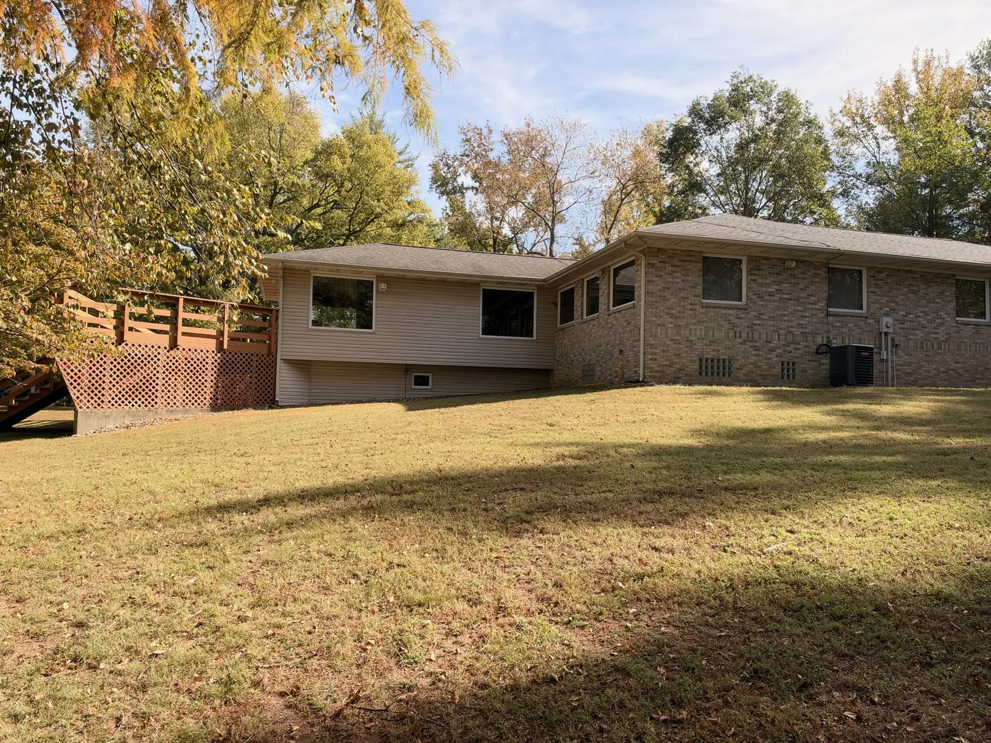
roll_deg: -0.8
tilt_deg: +4.3
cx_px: 496
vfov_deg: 56.8
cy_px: 372
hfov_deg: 71.6
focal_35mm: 24
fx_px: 687
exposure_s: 1/2033
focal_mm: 6.93
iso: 80
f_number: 1.8
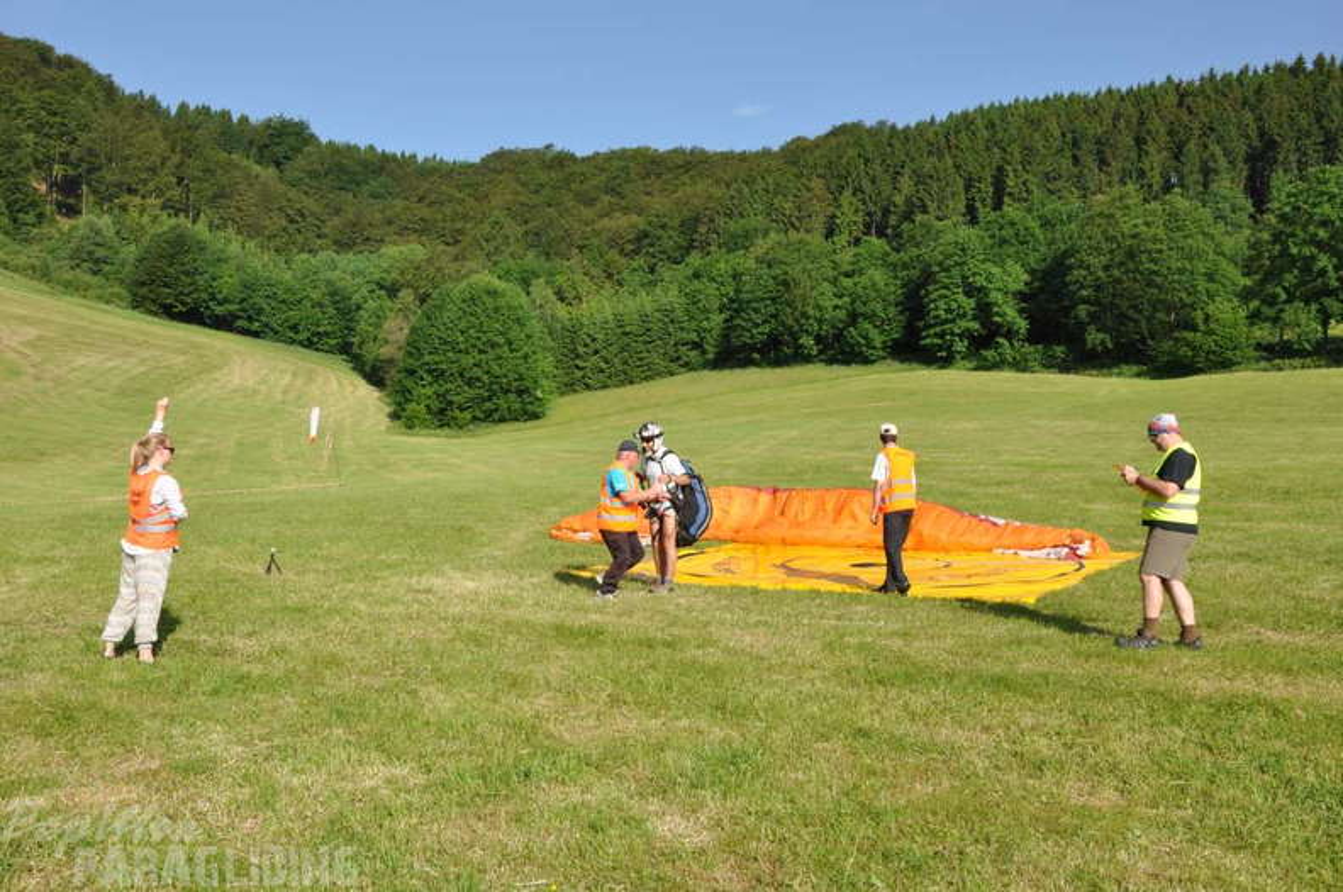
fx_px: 1397
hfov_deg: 51.3
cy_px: 446
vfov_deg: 35.4
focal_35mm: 38
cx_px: 672
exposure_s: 1/160
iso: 200
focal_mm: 25
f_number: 13
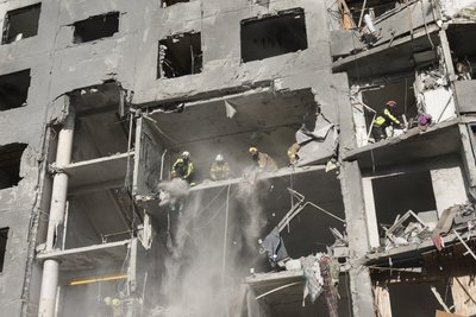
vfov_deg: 26.0
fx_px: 688
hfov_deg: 38.2
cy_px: 158
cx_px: 238
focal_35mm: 52
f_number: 7.1
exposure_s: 1/640
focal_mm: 35
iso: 200
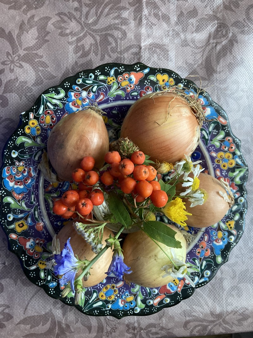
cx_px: 126
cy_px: 169
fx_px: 273
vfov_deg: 63.4
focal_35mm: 28
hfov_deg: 49.7
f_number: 1.8
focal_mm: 3.99
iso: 320
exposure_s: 1/53
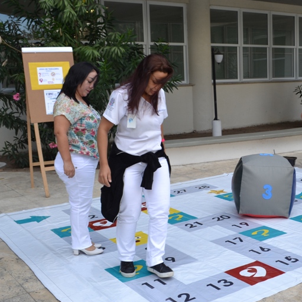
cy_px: 149
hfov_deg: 35.5
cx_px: 246
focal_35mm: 46
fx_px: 454
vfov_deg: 36.8
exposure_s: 1/125
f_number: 5.6
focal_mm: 18
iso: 100
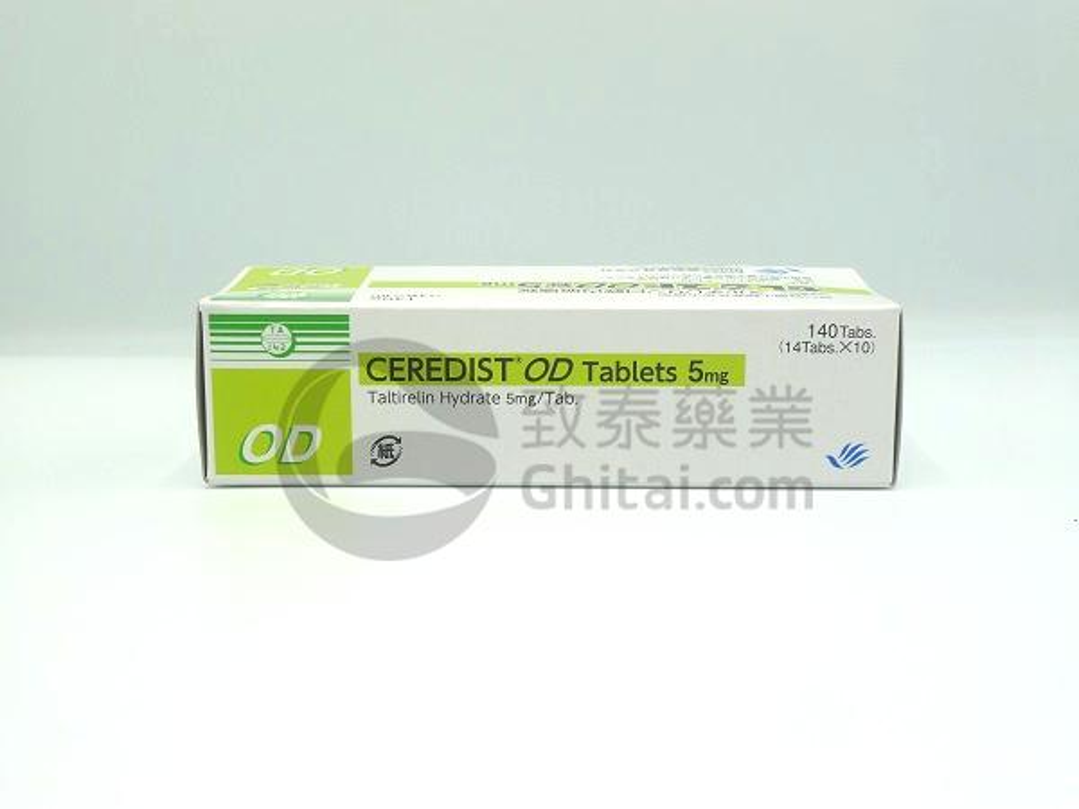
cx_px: 540
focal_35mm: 52
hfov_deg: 36.8
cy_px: 404
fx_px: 1621
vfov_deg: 28.0
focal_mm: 11.1
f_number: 2.8
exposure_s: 1/125
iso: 80
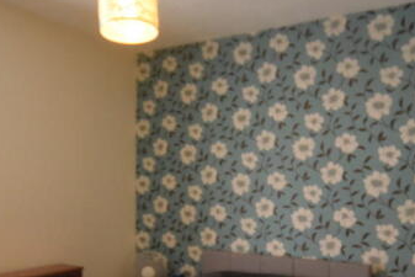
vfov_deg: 36.9
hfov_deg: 54.4
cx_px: 211
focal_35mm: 35
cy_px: 212
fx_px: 404
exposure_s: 1/60
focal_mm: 12
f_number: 4.5
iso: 3200
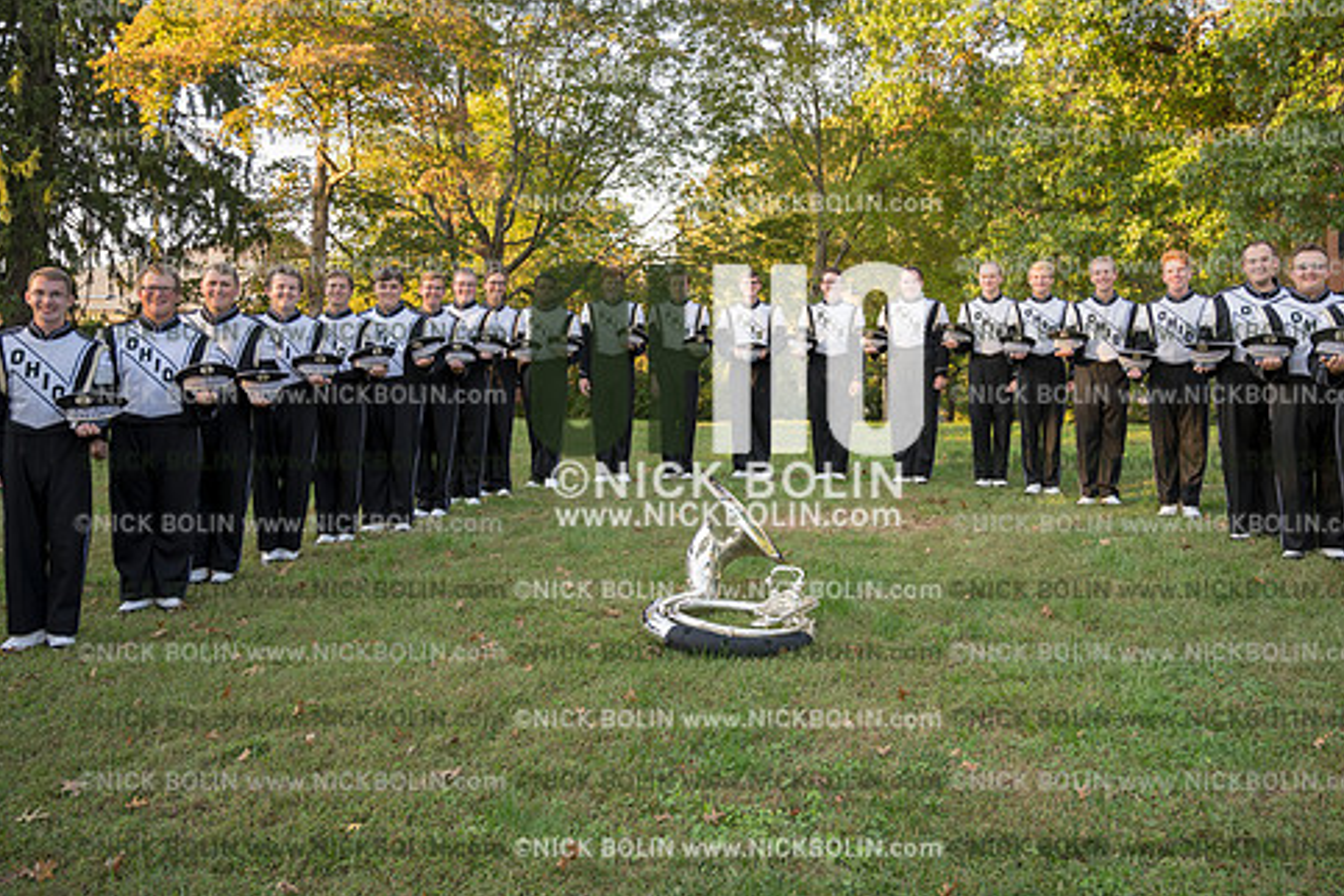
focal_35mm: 30
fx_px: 1120
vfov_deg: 43.5
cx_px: 726
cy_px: 397
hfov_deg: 61.8
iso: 125
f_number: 4
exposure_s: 1/80
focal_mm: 25
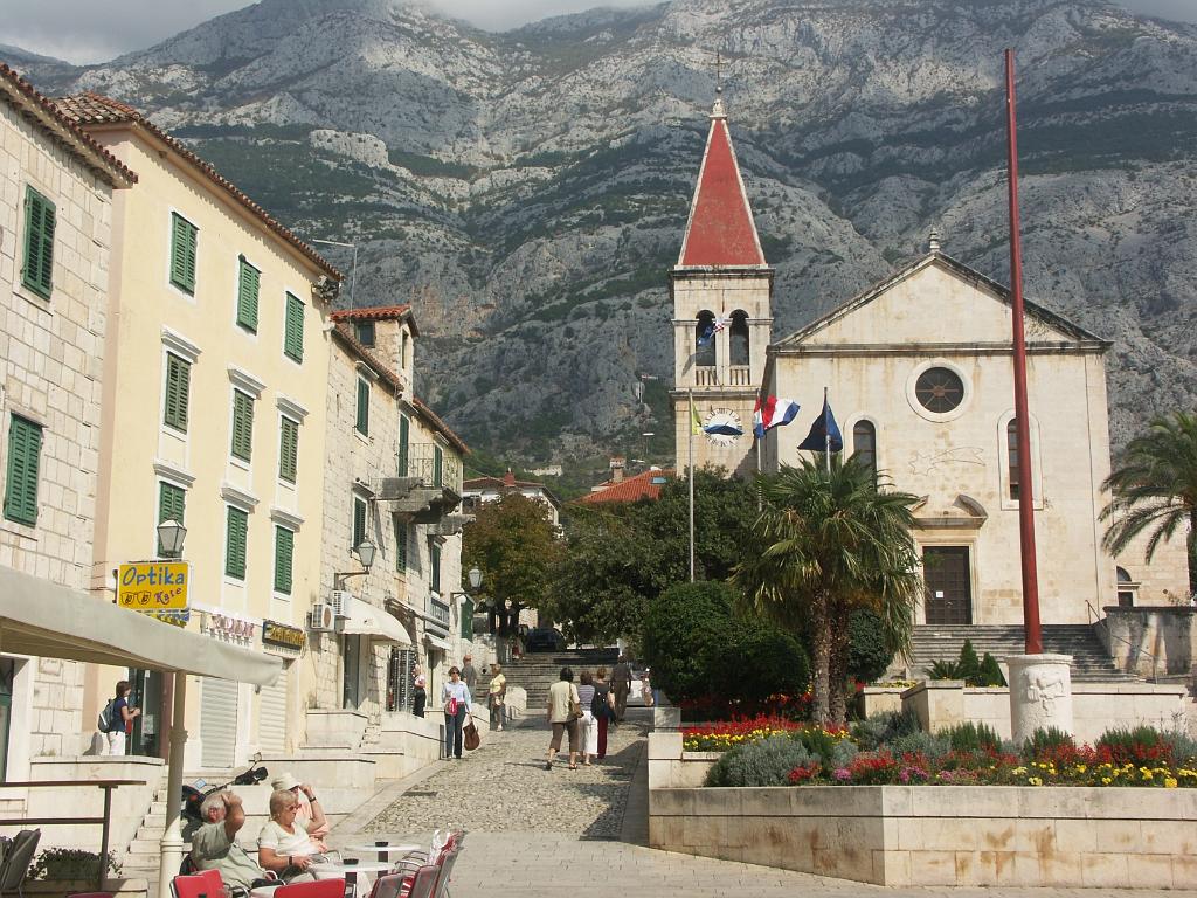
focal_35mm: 48
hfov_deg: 39.7
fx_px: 1660
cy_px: 449
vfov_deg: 30.3
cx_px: 598
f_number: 8
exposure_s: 1/320
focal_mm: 12.41
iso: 64
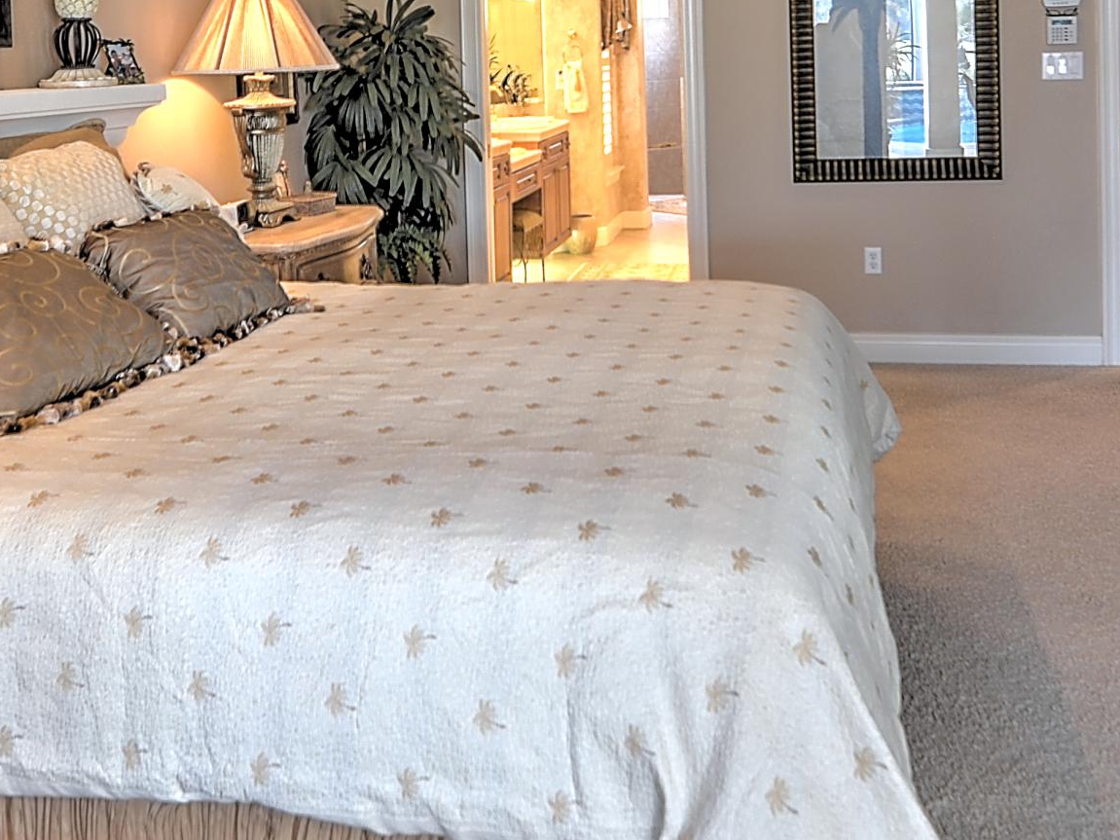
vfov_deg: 33.4
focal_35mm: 41
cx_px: 559
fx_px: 1335
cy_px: 109
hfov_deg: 45.5
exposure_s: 1/8
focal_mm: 11
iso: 100
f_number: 2.8
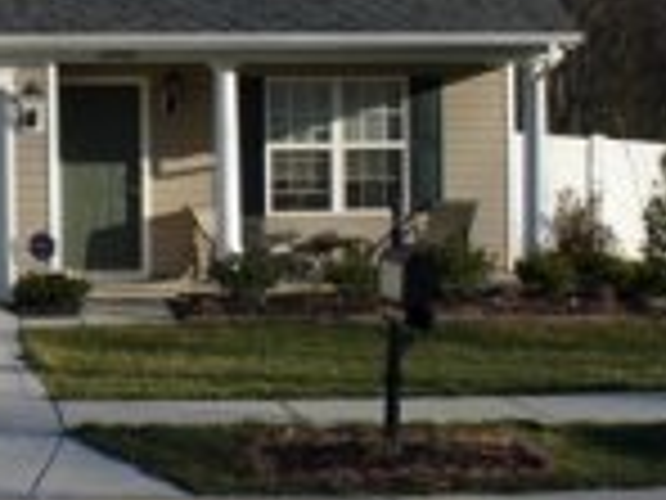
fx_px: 1924
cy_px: 95
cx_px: 86
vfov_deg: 14.7
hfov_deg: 19.3
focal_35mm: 100
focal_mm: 6.1
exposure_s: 1/320
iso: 80
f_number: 5.6
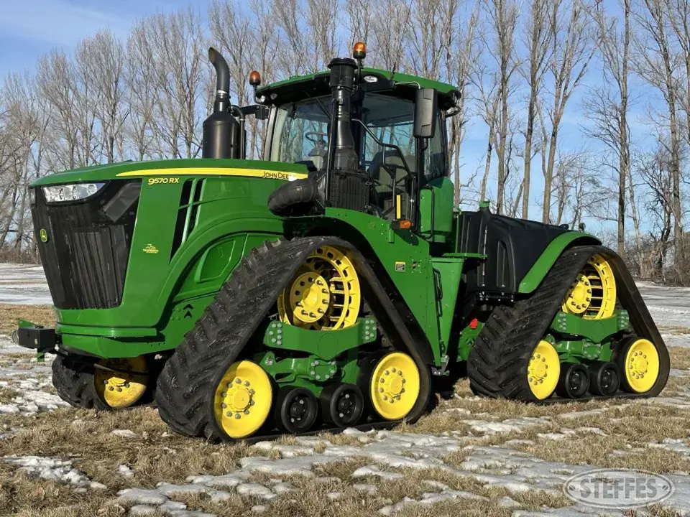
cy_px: 258
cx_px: 345
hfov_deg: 39.7
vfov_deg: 30.3
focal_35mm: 48
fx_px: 957
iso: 64
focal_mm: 6.86
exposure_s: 1/4184
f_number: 1.78
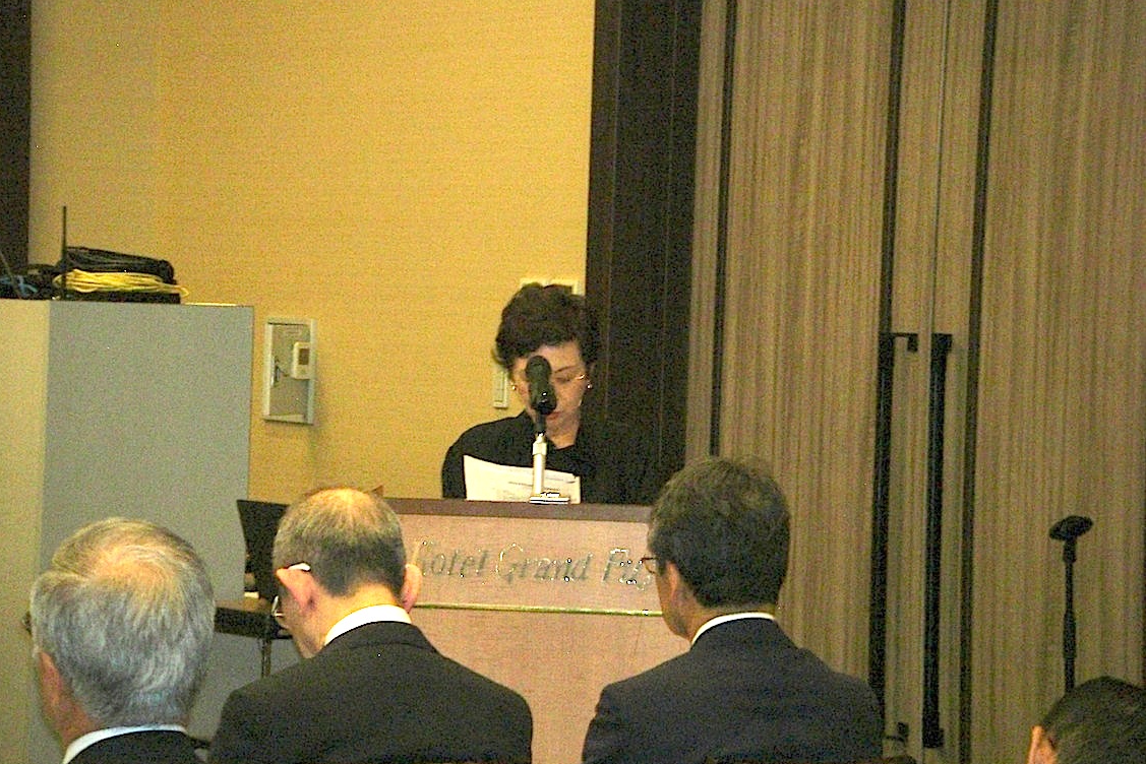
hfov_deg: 12.9
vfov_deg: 8.6
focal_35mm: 159
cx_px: 570
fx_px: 5062
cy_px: 406
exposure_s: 1/60
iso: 200
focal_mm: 25.2
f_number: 4.4
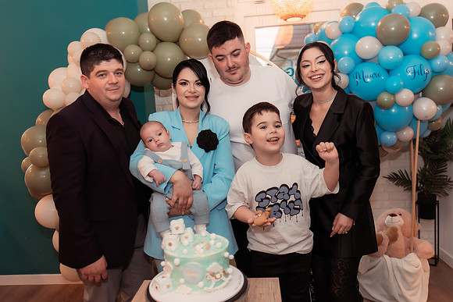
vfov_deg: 46.7
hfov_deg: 65.8
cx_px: 224
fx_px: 350
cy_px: 146
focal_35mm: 28
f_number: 2.8
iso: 1600
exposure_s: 1/250
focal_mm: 26
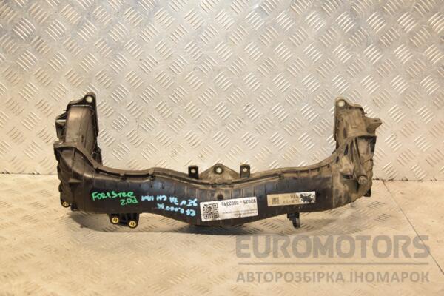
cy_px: 148
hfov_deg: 35.1
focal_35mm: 57
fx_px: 703
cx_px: 222
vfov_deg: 23.8
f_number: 5
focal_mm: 38
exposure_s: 1/200
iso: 800
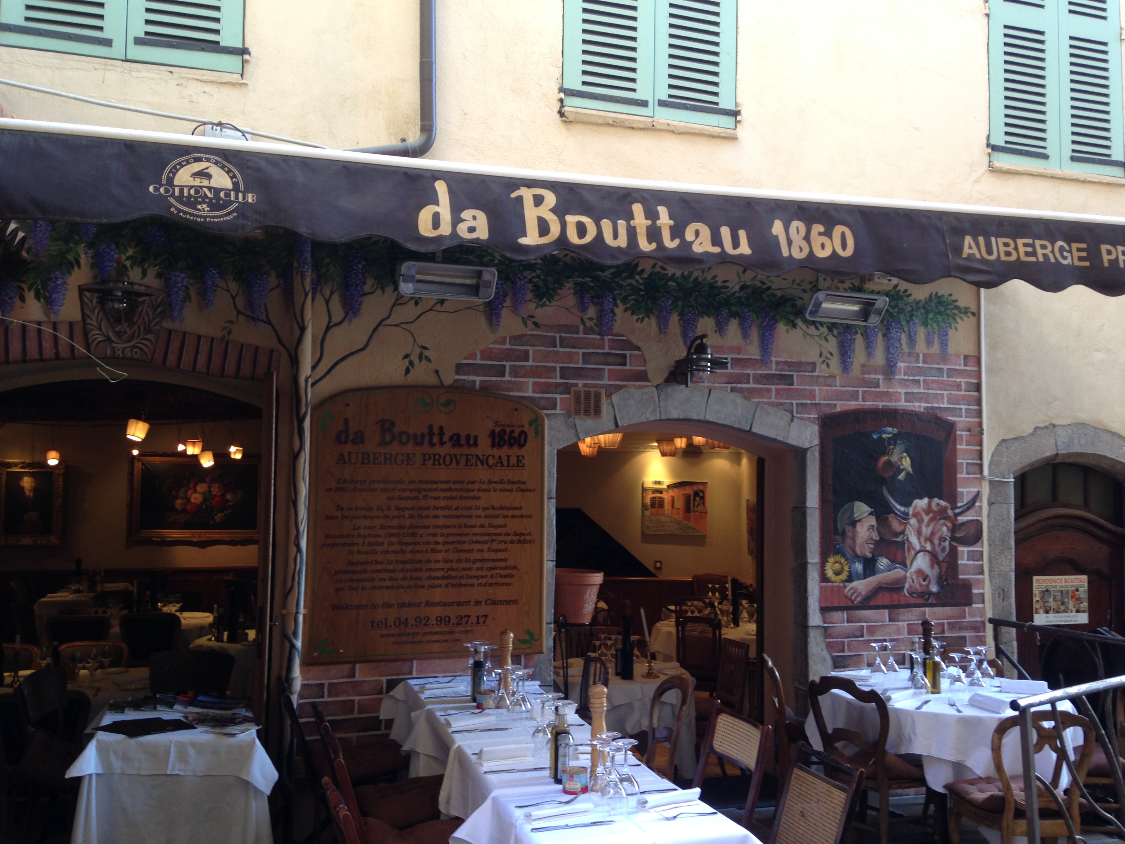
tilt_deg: +2.5
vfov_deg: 42.9
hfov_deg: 55.4
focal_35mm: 33
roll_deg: +0.1
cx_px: 562
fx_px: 1072
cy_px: 422
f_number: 2.4
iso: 50
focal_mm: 4.12
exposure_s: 1/30
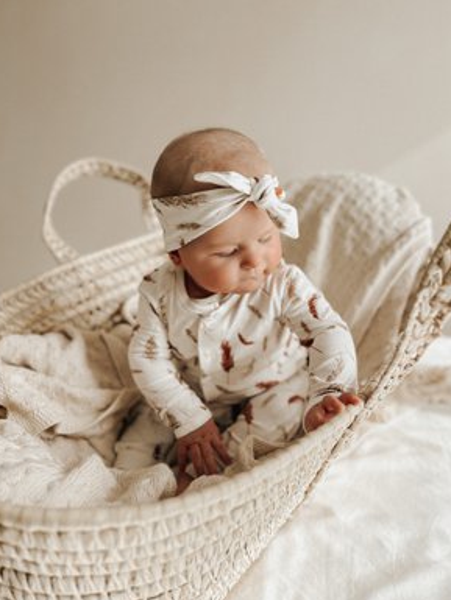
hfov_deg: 51.4
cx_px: 226
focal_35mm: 27
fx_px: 469
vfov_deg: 65.3
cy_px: 298
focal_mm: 5.7
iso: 50
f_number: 1.5
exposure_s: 1/850
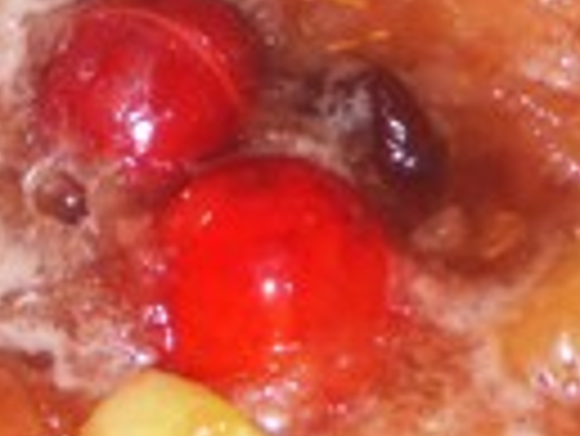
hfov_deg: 6.4
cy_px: 265
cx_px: -121
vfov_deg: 4.8
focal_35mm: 308
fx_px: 5165
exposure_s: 1/30
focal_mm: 10.5
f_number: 4.5
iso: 100
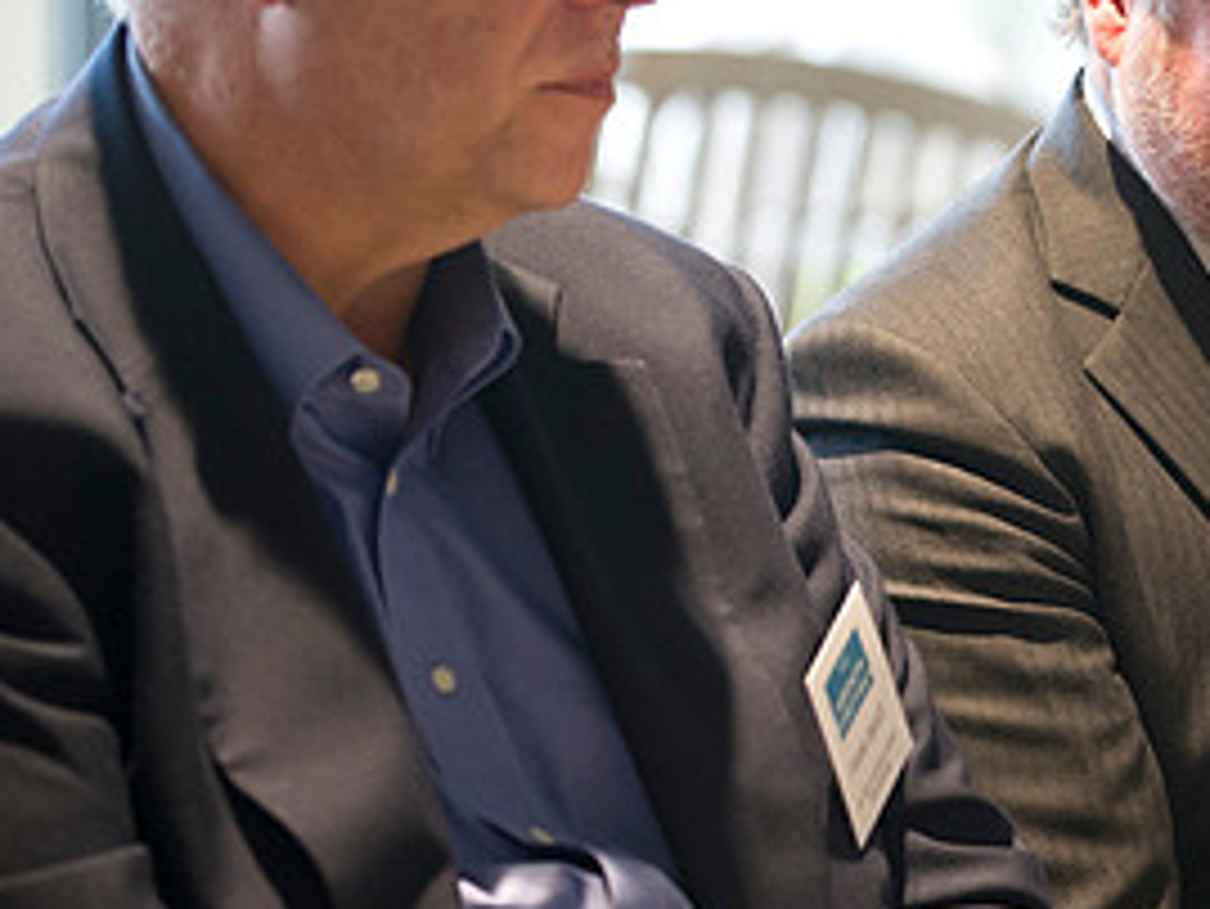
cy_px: 432
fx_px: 7973
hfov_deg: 8.6
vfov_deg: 6.5
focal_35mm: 228
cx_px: 1102
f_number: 2.8
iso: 2500
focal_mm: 110
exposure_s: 1/80
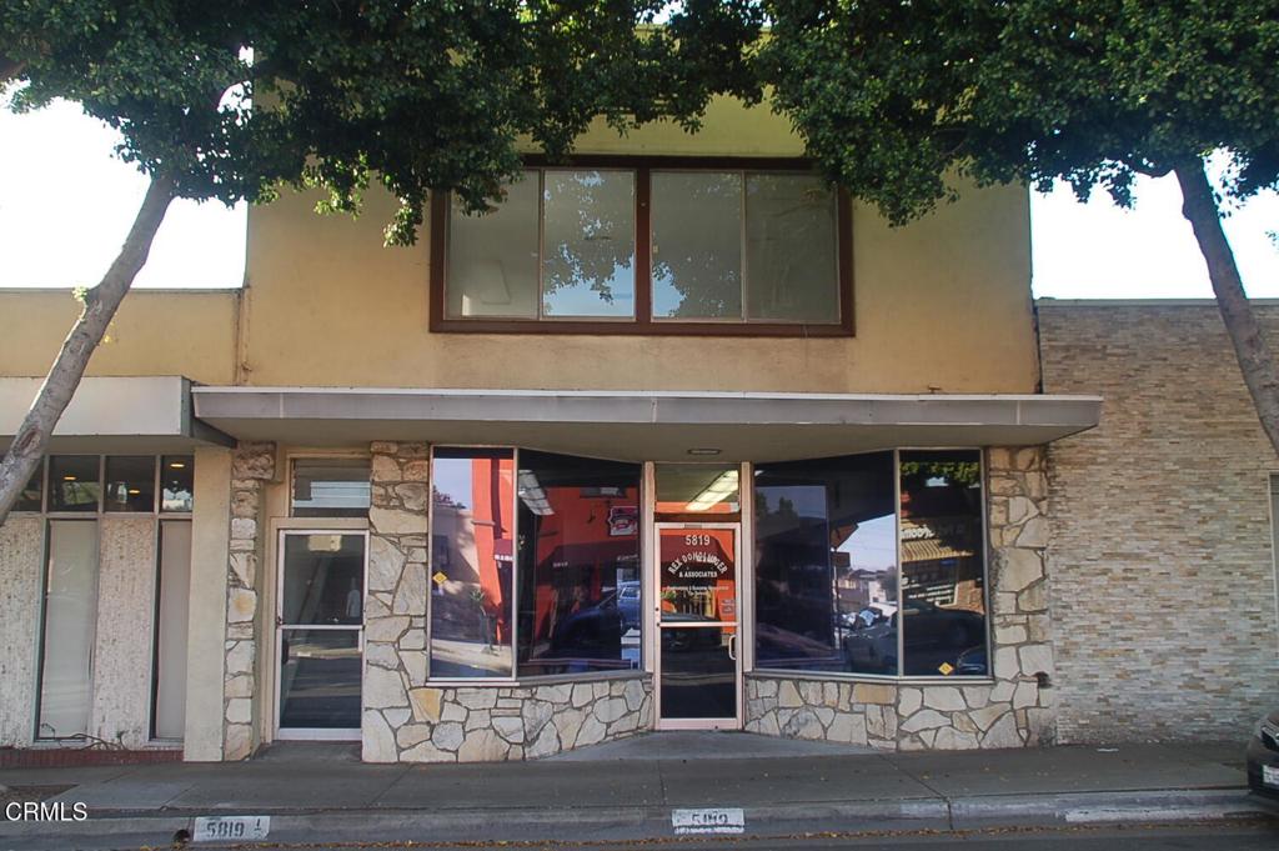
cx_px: 640
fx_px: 1331
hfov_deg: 51.3
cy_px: 426
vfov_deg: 35.4
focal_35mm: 38
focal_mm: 25
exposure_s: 1/125
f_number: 5.6
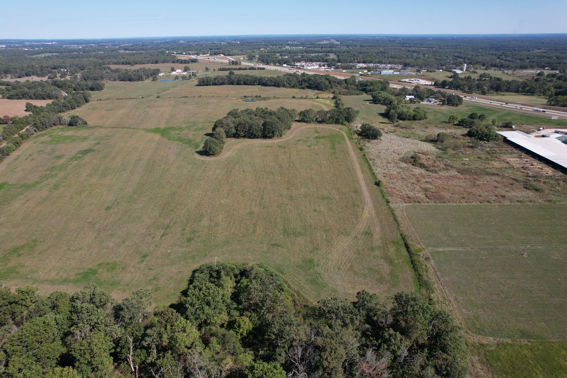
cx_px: 284
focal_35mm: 22
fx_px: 346
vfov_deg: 57.2
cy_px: 189
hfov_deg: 78.6
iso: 120
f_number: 2.8
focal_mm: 8.38
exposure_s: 1/400
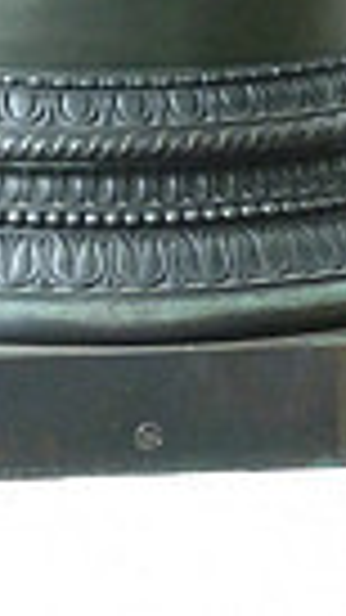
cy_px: -683
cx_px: 169
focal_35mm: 222
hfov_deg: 5.5
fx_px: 3623
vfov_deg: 9.0
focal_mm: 7.9
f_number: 3.8
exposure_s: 1/30
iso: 250
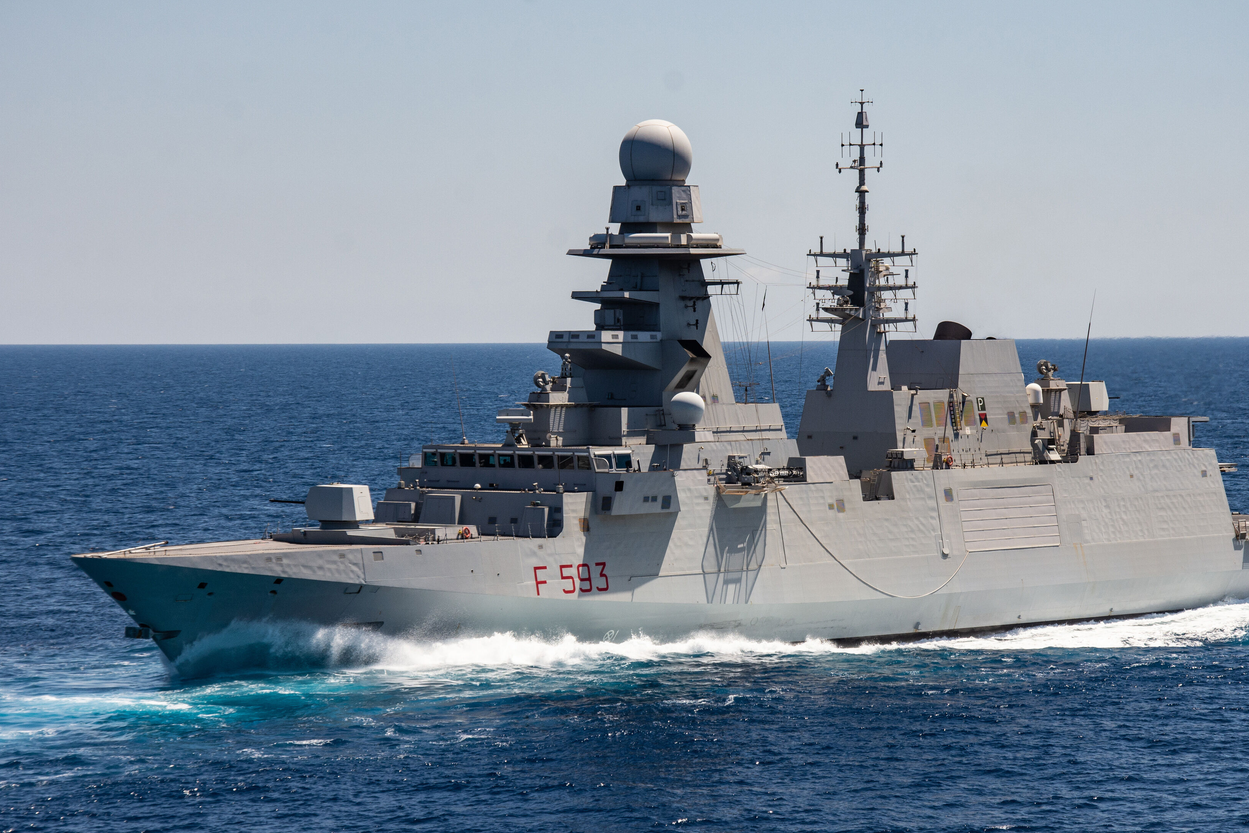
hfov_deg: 14.9
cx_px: 713
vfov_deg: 10.0
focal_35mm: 138
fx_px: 4774
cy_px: 464
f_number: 8
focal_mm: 75
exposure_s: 1/1000
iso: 250
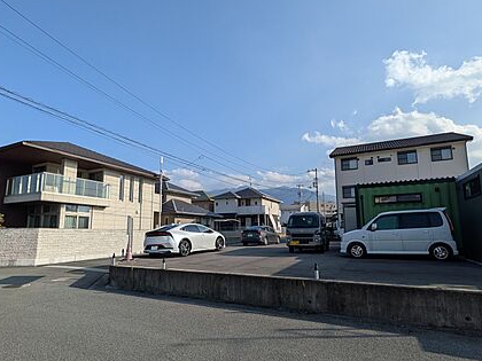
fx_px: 278
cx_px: 239
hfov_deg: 81.7
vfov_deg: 65.9
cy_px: 195
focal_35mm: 20
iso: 49
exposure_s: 1/2532
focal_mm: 1.83
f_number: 2.2
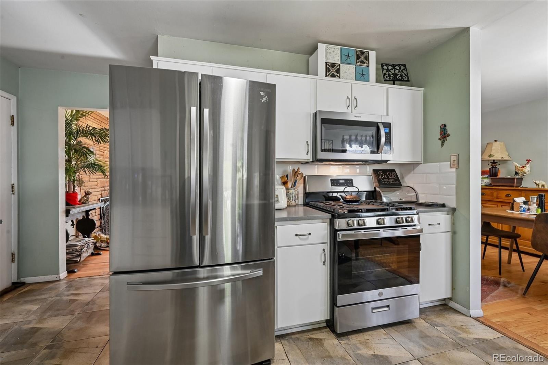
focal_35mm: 16
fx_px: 236
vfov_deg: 75.5
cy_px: 182
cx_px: 274
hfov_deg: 98.6
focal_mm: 15.5
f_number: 10
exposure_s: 1/3.33
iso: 400
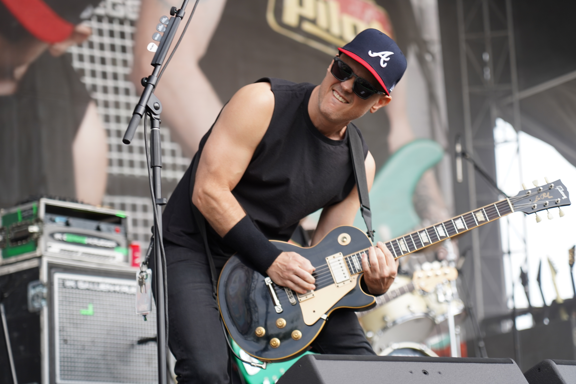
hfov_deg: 19.5
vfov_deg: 13.0
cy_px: 192
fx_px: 1680
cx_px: 288
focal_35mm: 105
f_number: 4
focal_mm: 105
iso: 200
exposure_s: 1/160
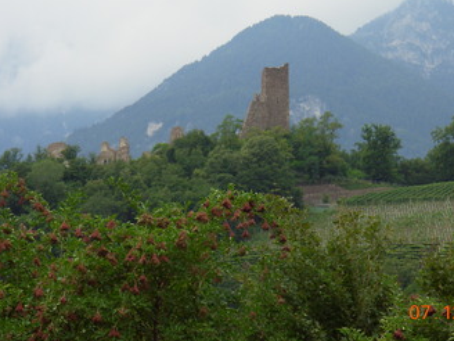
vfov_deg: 6.4
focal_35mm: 232
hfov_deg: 8.5
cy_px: 148
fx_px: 3043
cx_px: 253
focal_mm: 31.4
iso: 50
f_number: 5
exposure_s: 1/313
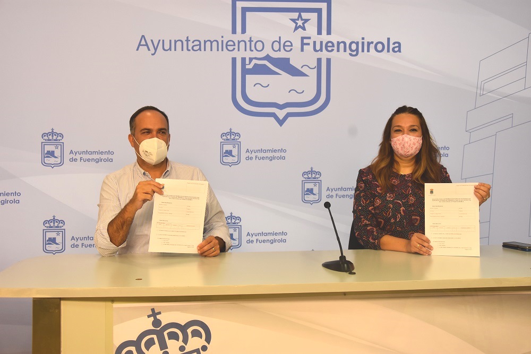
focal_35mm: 45
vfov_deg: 29.9
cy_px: 177
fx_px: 664
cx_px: 266
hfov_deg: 43.6
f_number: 7.1
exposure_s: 1/200
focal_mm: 30
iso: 800
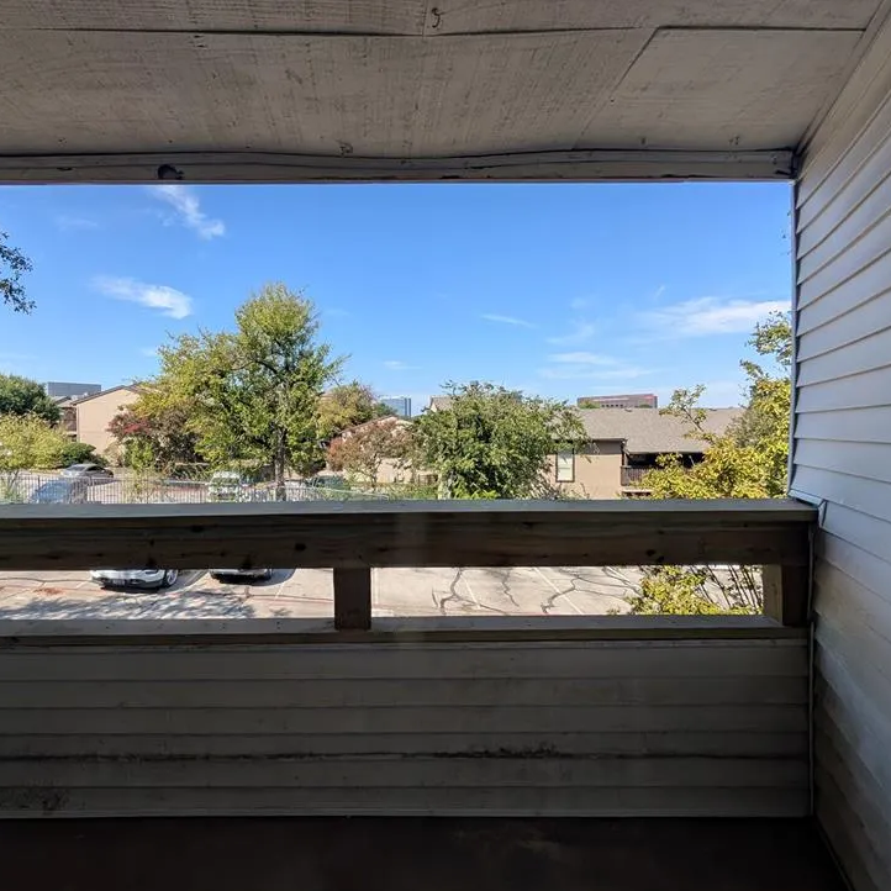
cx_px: 370
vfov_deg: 91.1
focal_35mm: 15
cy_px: 434
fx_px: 437
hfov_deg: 90.3
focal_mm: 2.02
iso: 55
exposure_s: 1/1626
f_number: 1.7
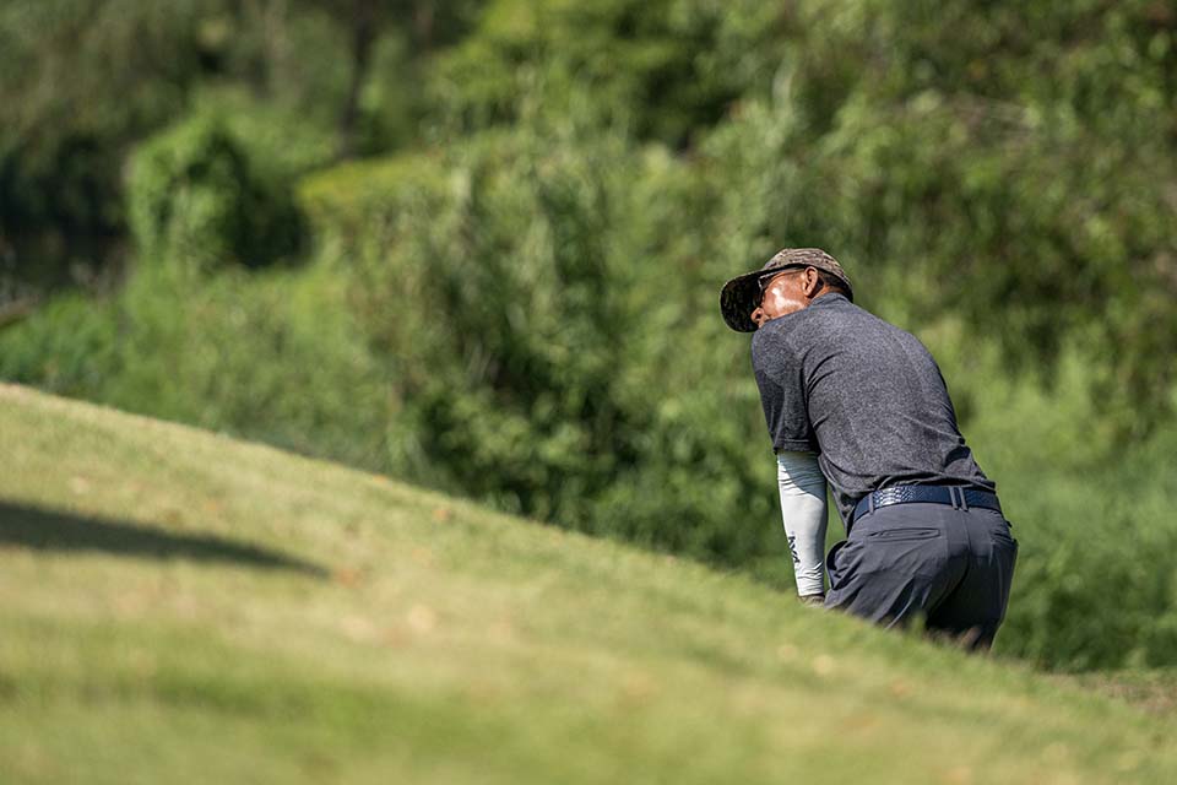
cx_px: 588
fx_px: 6538
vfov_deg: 6.9
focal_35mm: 200
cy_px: 392
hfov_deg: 10.3
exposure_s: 1/6400
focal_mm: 200
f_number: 3.2
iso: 500
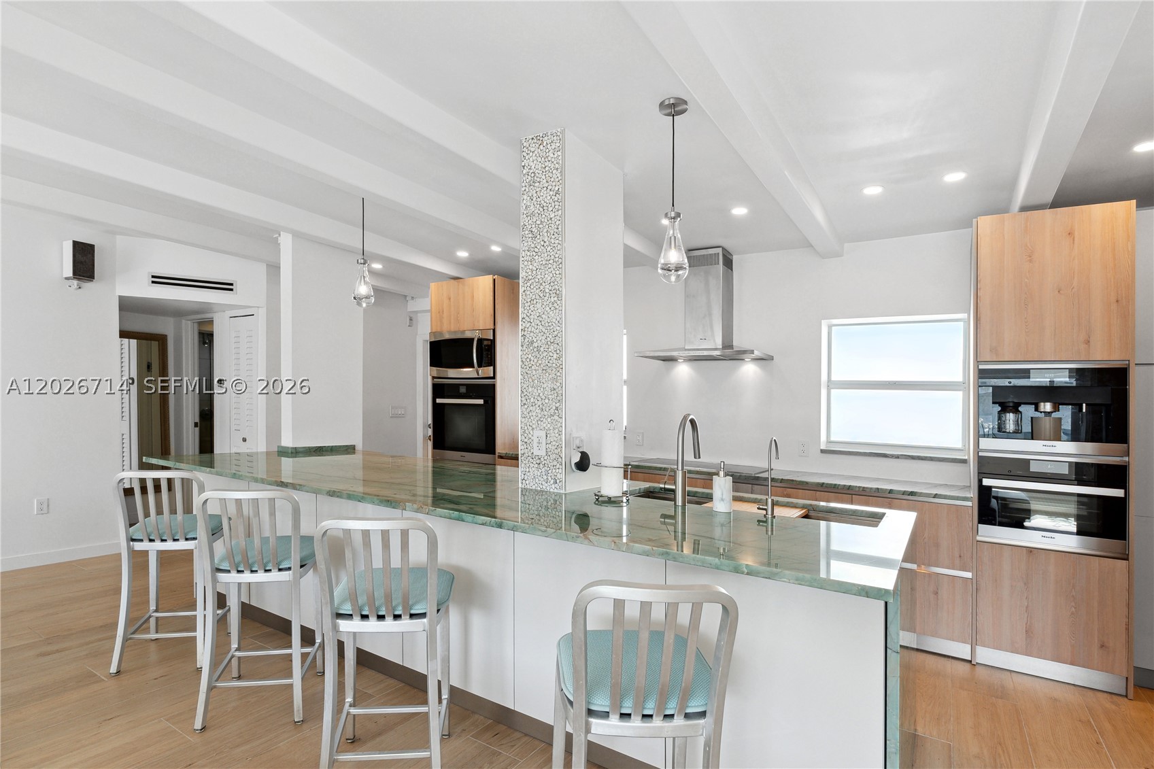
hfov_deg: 90.0
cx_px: 577
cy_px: 384
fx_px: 577
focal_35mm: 18
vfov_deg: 67.4
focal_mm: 12
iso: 400
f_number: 8
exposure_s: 1/60
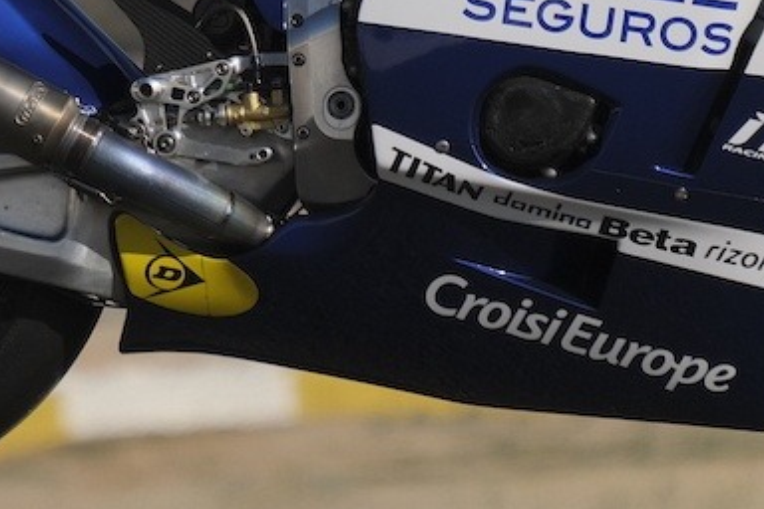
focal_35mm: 800
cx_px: 470
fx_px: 16976
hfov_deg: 2.6
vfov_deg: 1.7
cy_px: -110
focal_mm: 200
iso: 640
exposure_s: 1/6400
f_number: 4.8
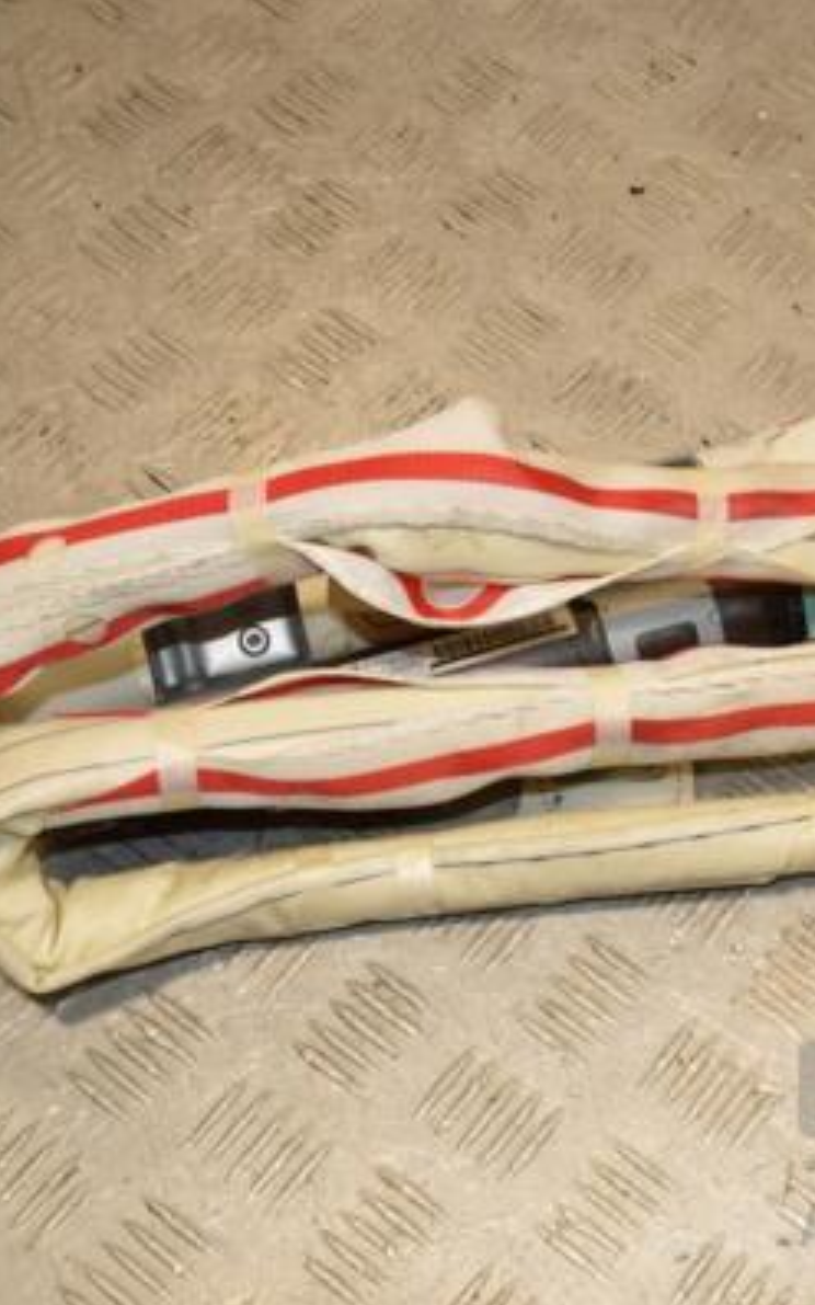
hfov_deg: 21.9
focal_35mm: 58
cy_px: 651
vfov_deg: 35.2
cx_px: 736
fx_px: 2054
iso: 800
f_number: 11
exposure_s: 1/200
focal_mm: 25
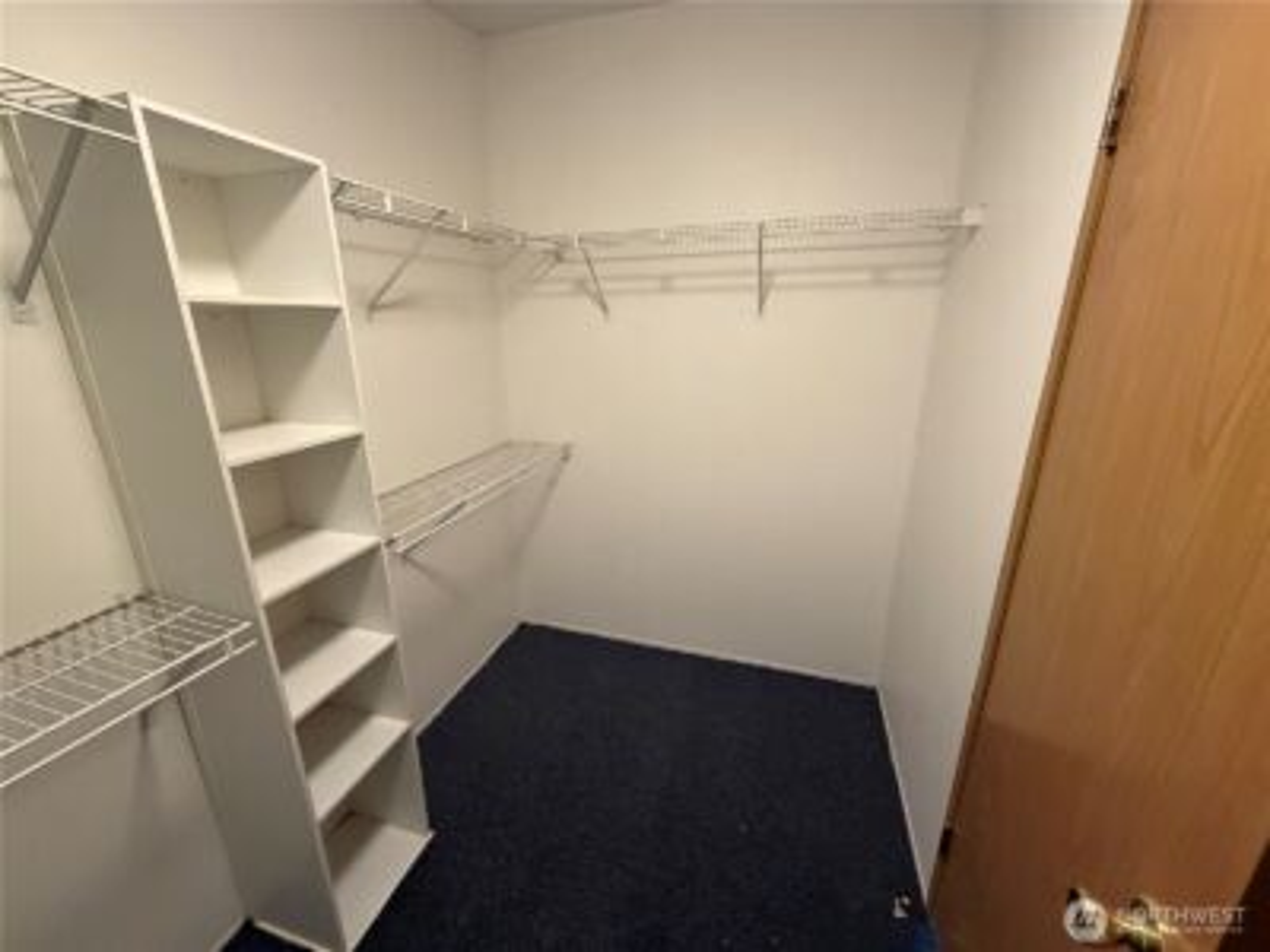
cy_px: 476
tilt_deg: -15.9
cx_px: 635
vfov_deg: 85.7
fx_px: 514
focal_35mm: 14
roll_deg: +1.0
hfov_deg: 102.1
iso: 400
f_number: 2.2
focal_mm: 2.22
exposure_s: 1/60
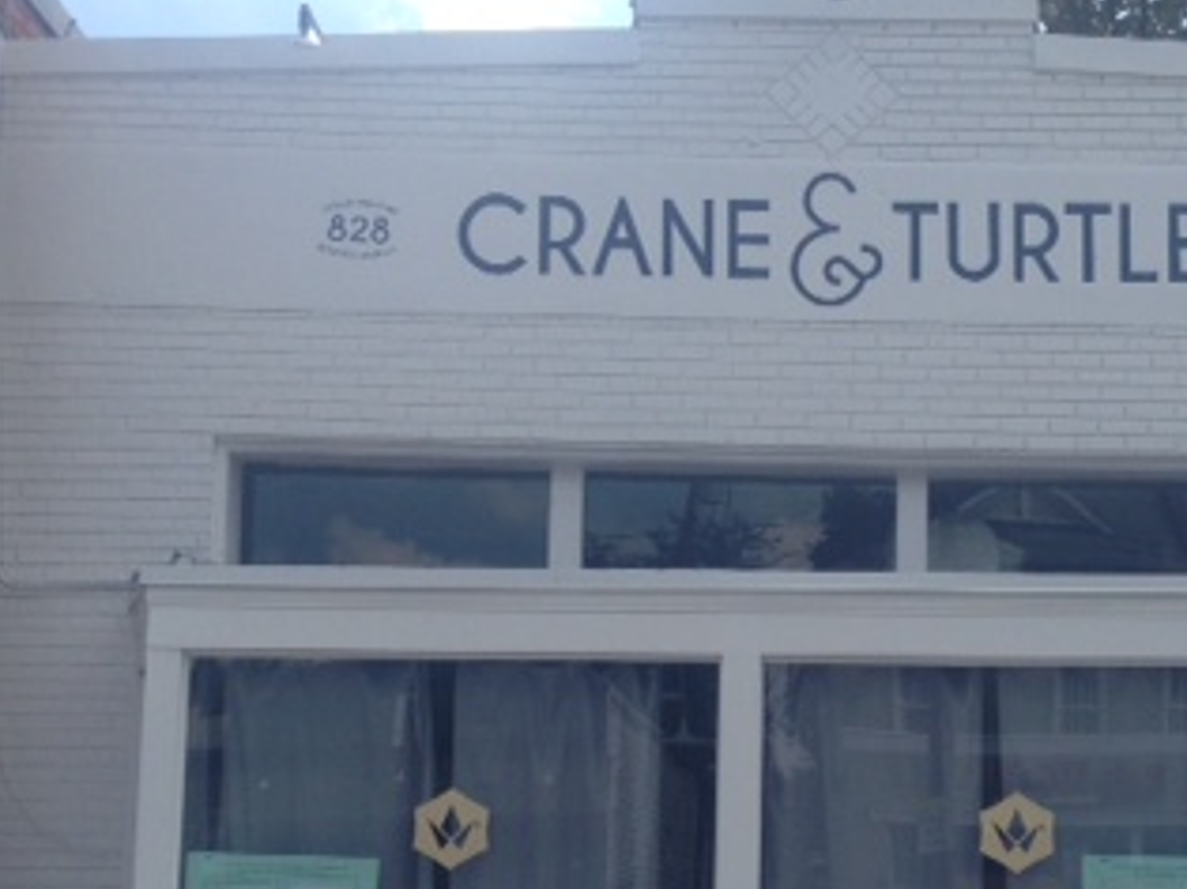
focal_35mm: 67
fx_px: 2297
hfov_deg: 28.8
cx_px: 784
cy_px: 648
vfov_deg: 21.8
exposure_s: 1/1130
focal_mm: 4.12
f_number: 2.4
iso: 50
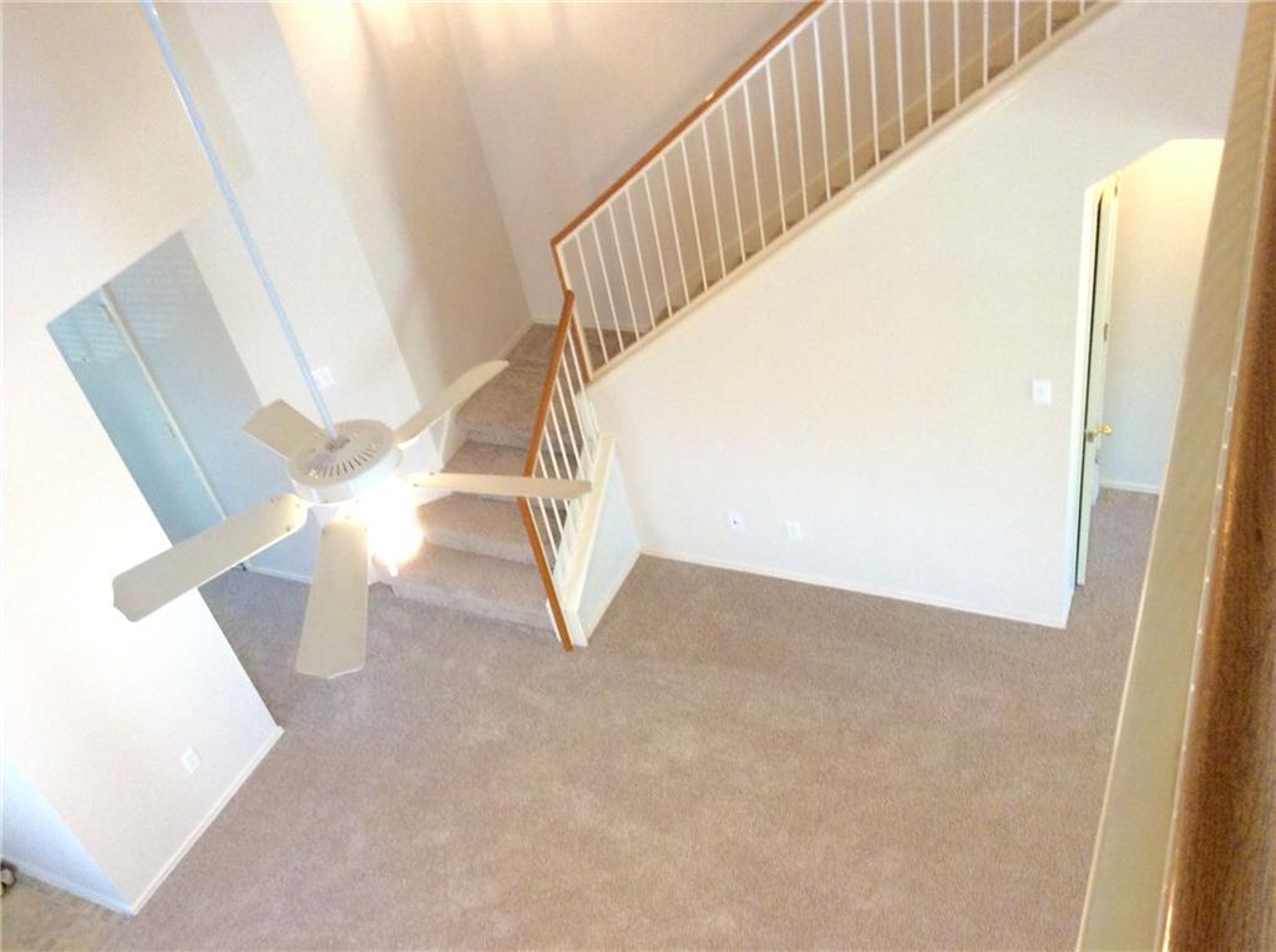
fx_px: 1177
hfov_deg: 56.9
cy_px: 476
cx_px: 638
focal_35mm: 32
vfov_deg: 44.0
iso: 125
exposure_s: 1/24
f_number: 2.4
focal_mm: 3.3
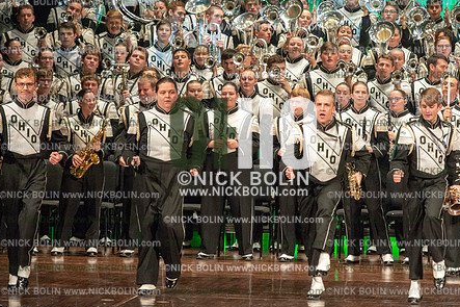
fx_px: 3512
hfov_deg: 7.5
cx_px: 243
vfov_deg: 5.0
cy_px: 147
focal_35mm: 275
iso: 8000
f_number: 5.6
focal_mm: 210
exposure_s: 1/320
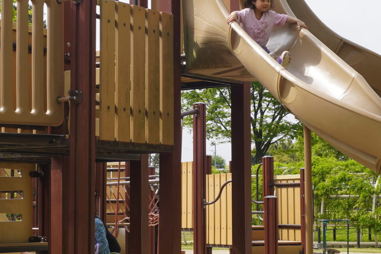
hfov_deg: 19.6
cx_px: 192
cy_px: 110
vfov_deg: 13.2
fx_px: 1101
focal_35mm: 104
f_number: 10
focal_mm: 26
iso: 100
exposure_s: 1/125
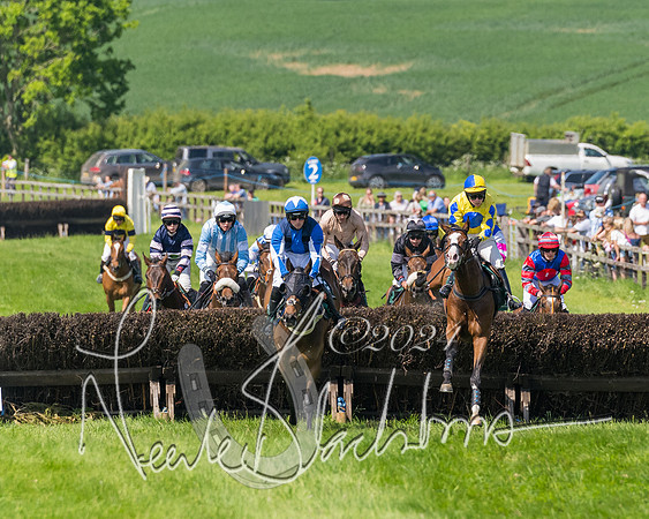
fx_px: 10224
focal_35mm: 532
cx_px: 402
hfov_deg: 3.6
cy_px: 197
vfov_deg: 2.9
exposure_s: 1/3200
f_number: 4
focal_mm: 200
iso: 400
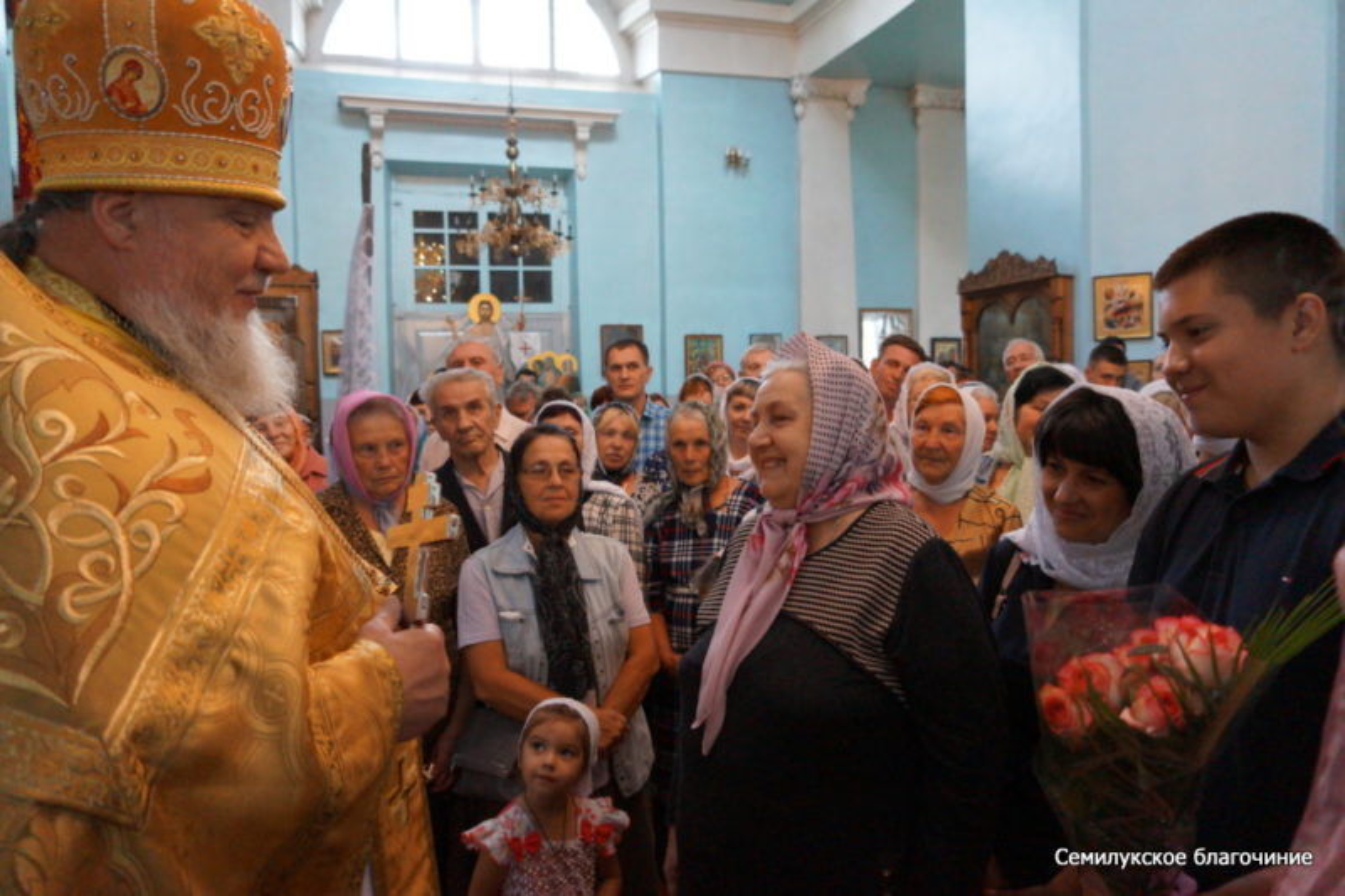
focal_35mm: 27
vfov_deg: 47.9
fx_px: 1008
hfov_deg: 67.4
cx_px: 672
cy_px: 448
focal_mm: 18
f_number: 4
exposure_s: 1/125
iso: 3200
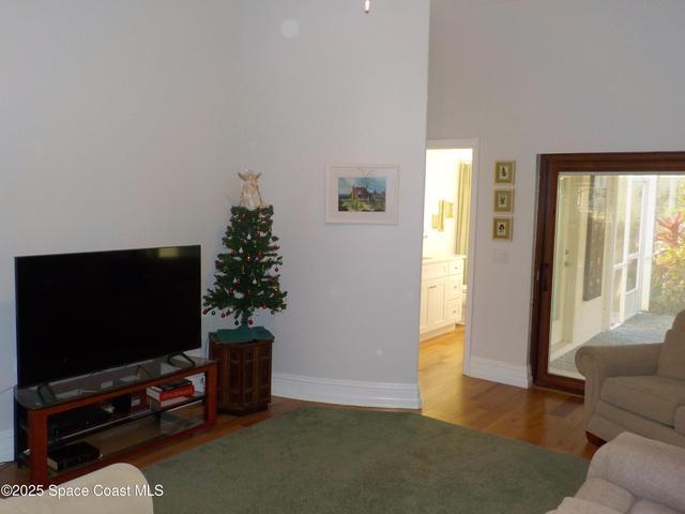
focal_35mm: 30
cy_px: 257
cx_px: 342
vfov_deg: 46.8
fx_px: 594
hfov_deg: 60.0
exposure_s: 1/30
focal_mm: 4.1
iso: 200
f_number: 3.3
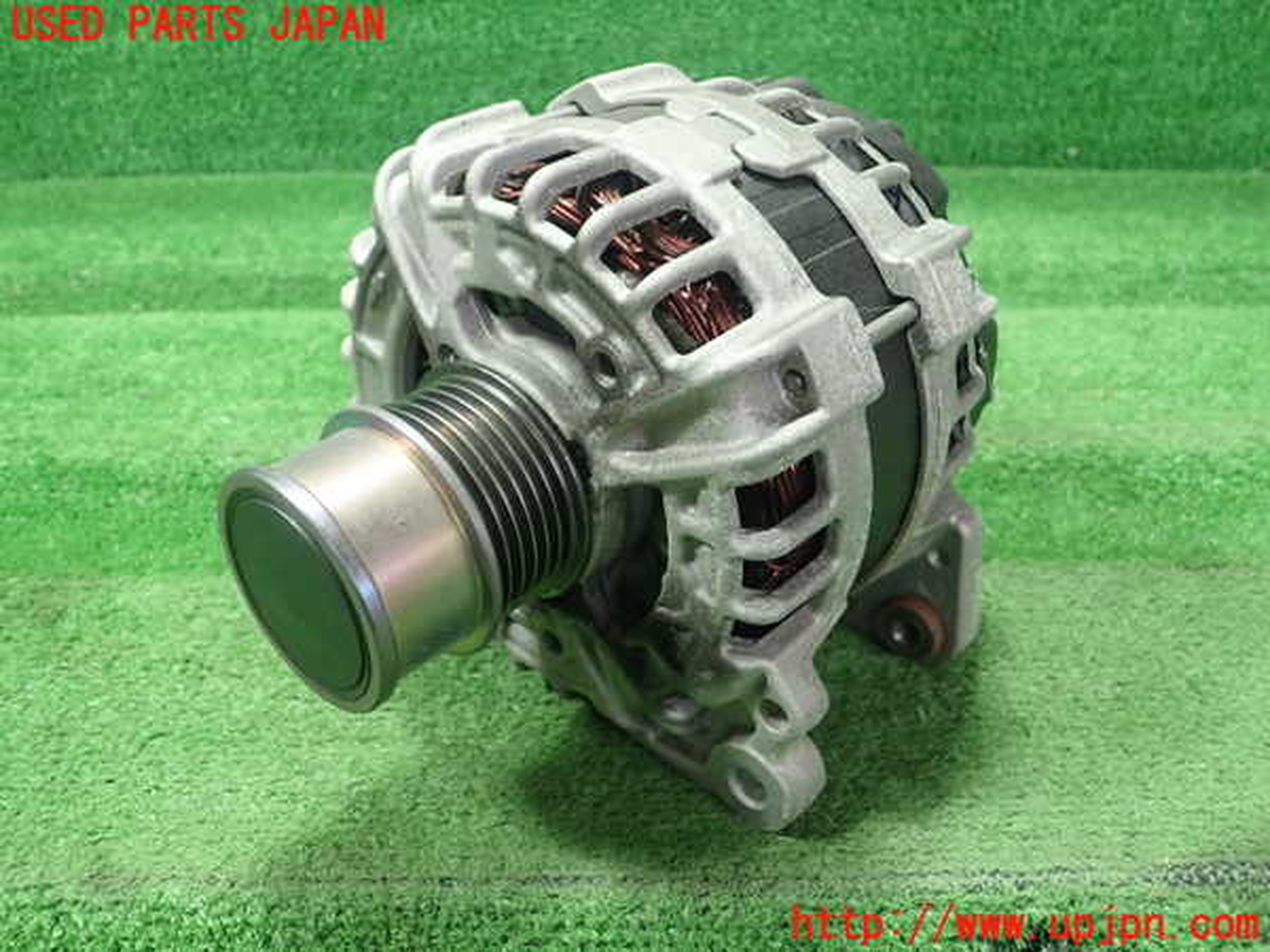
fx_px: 1101
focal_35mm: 30
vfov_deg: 46.8
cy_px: 476
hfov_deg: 60.0
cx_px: 635
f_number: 2.3
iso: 640
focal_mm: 5.5
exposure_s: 1/125
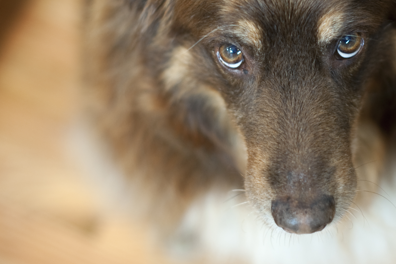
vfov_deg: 13.5
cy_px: 71
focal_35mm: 101
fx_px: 1110
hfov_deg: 20.1
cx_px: 289
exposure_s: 1/125
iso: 800
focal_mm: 50
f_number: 2.2
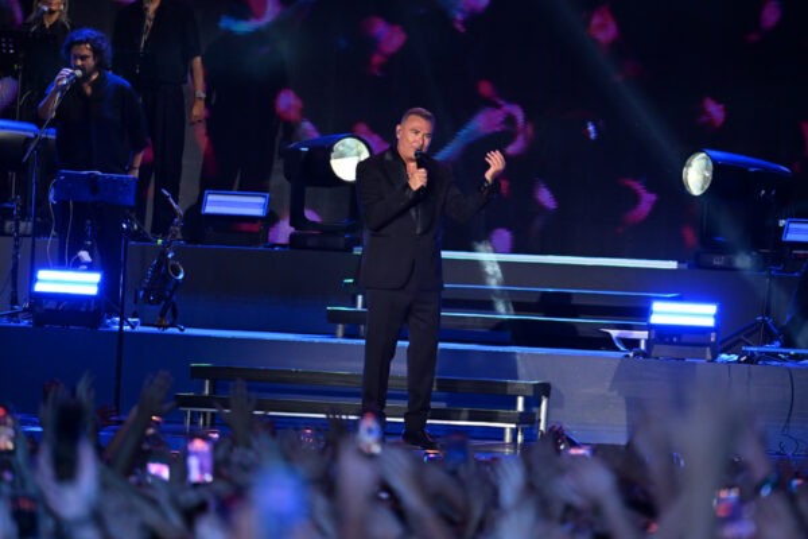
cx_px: 404
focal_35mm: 500
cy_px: 270
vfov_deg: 2.7
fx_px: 11221
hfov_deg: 4.1
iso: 4000
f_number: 6.7
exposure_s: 1/200
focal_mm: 500
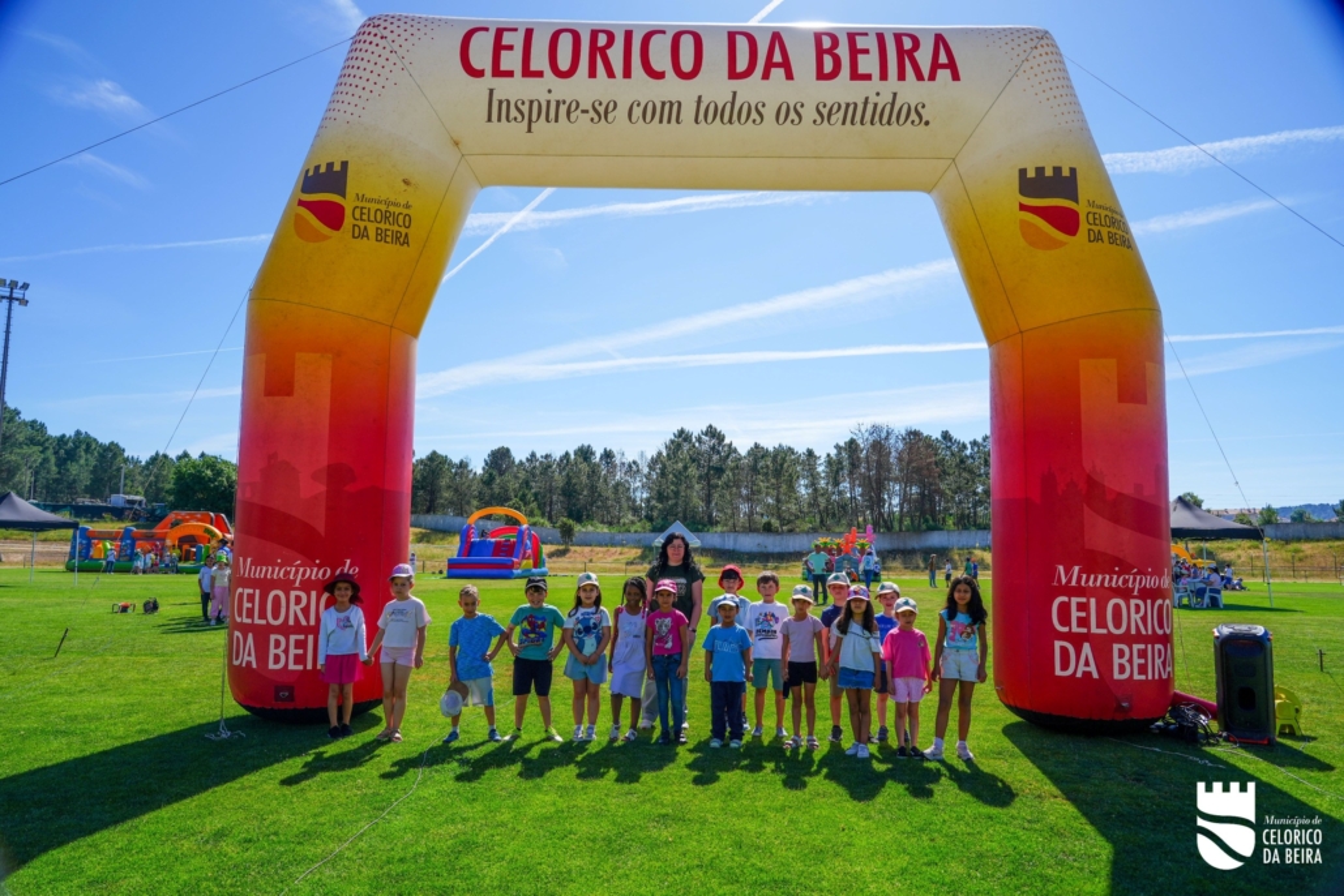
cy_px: 448
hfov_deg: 73.7
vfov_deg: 53.1
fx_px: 896
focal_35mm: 24
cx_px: 672
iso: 100
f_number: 5.6
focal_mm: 24
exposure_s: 1/1000
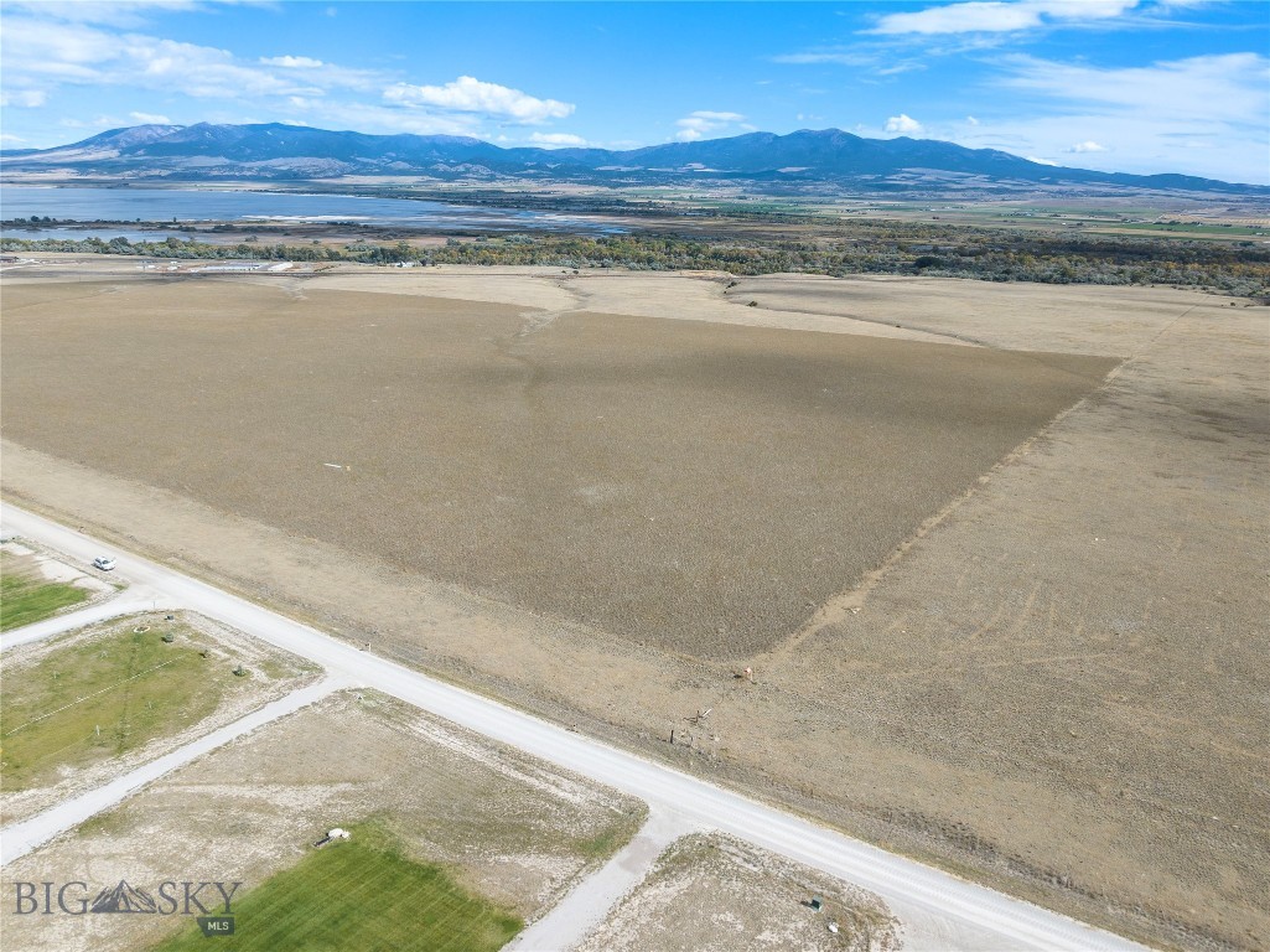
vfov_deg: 56.8
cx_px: 635
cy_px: 476
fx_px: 880
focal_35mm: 24
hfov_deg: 71.6
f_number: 2.8
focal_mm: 12.29
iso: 100
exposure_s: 1/160
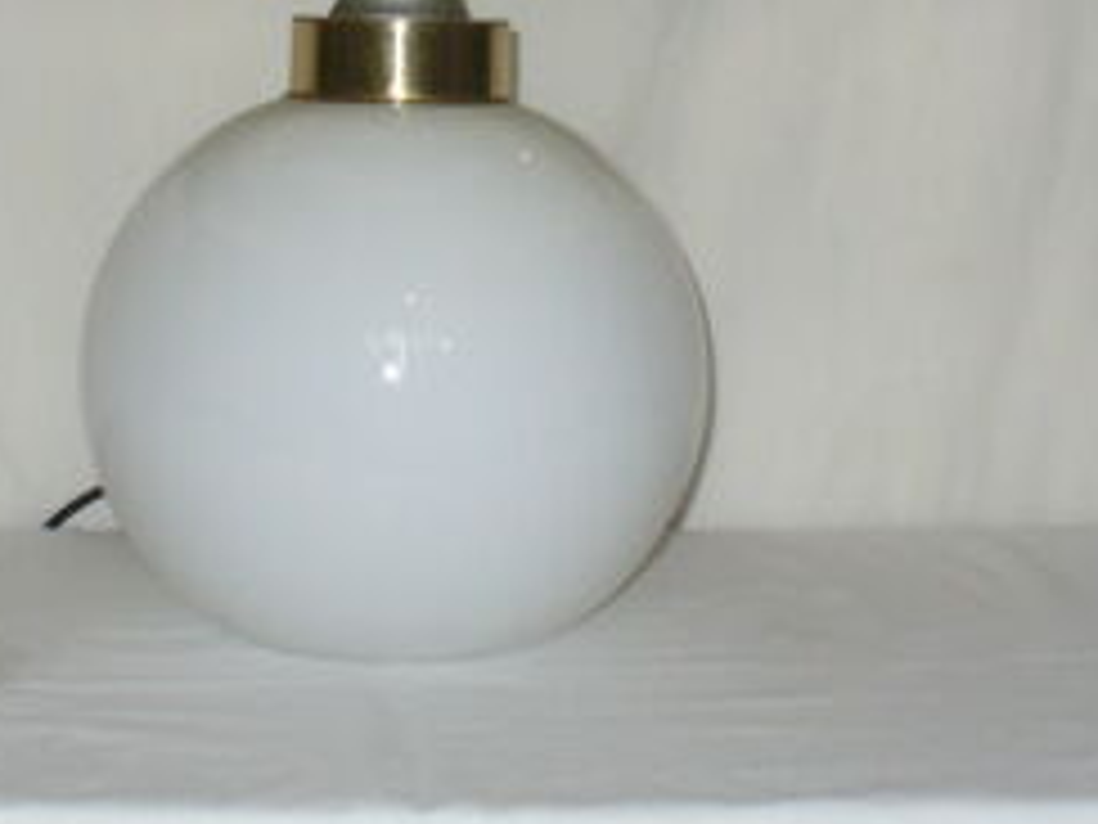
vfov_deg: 15.9
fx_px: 2886
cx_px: 526
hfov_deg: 21.5
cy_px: 0
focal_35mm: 91
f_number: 2.8
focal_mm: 6.1
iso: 125
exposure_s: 1/30
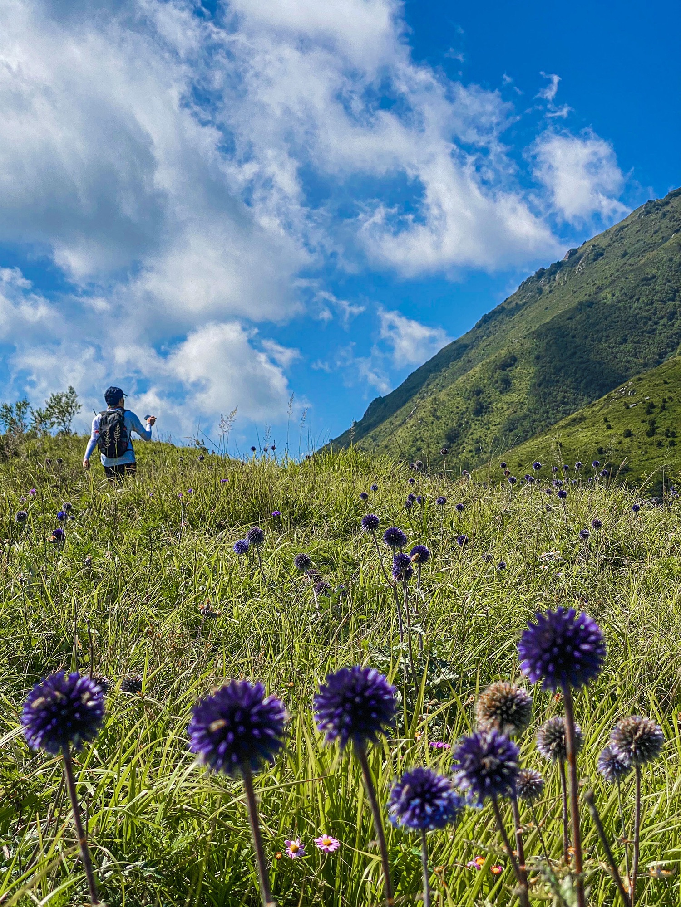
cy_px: 454
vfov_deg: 36.8
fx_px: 1364
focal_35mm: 52
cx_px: 340
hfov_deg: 28.0
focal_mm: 6
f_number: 2
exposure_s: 1/2000
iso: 20
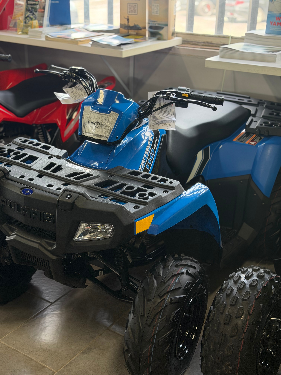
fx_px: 520
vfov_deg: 39.7
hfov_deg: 30.3
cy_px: 188
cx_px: 140
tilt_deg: -22.4
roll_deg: -1.2
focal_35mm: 48
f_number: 1.78
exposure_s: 1/71
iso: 100
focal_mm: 6.76
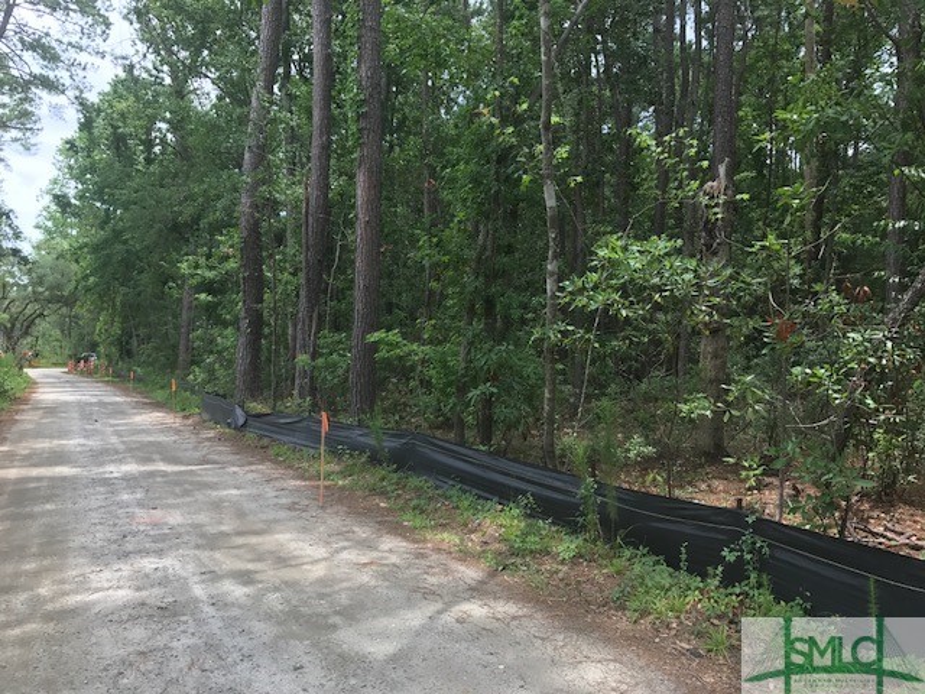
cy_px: 347
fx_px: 748
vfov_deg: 49.7
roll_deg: -1.3
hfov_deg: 63.4
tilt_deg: +1.9
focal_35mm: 28
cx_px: 462
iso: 20
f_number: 1.8
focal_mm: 3.99
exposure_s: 1/456
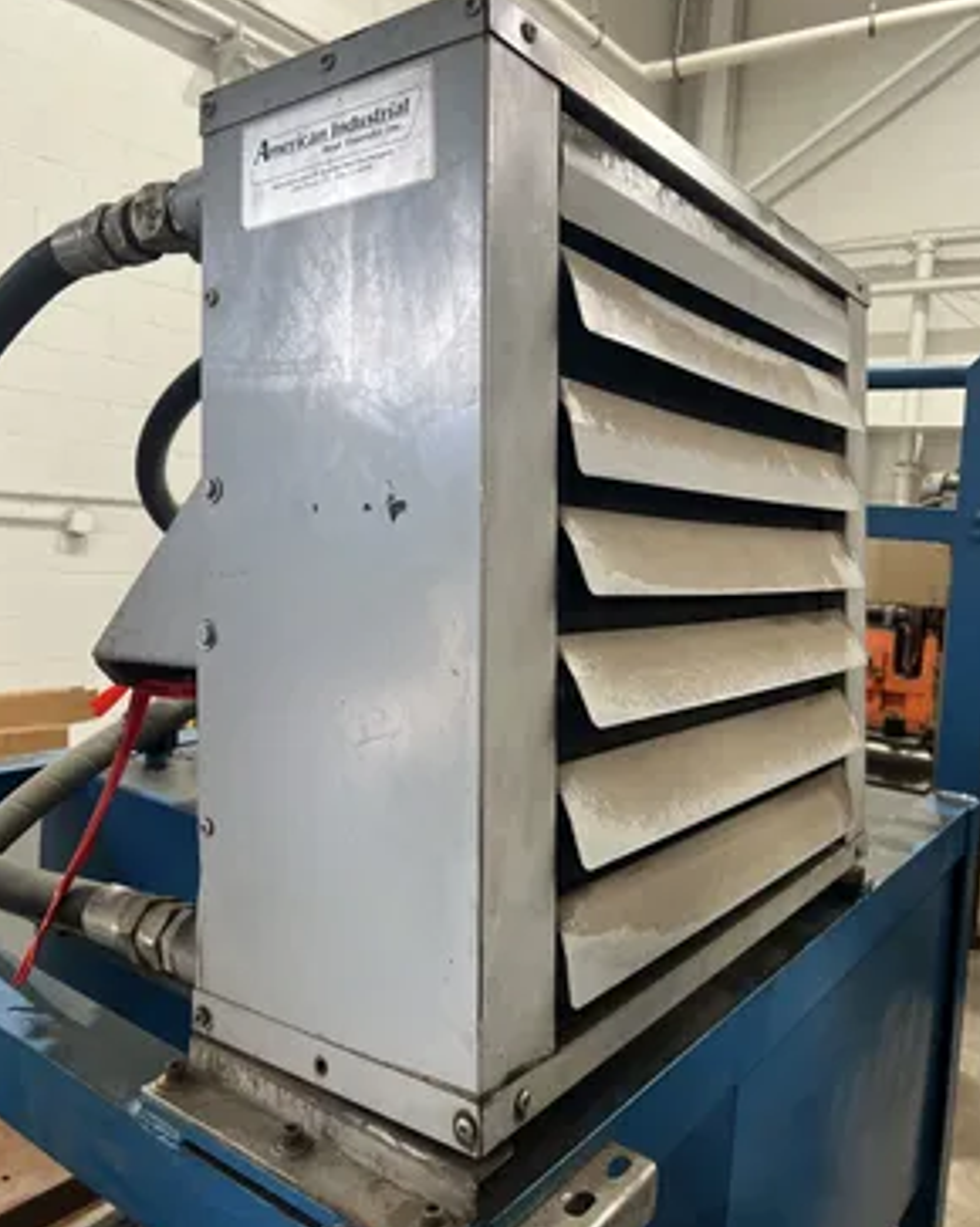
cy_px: 571
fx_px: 1016
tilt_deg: -1.3
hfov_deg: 51.5
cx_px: 487
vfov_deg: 62.2
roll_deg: -3.9
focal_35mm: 28
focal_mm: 5.7
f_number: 1.5
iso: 100
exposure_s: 1/121
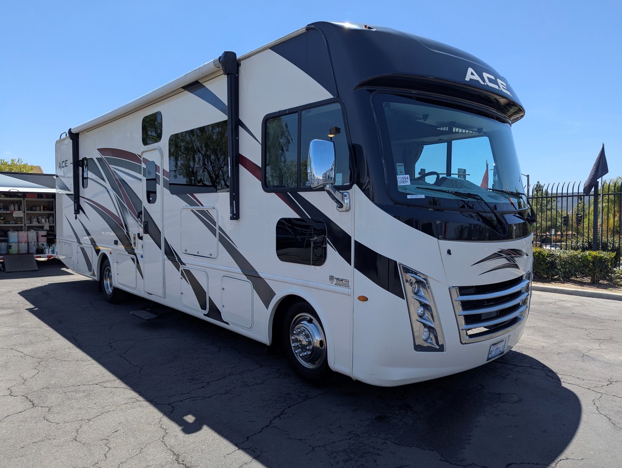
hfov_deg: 71.5
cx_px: 311
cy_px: 234
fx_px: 432
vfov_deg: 56.9
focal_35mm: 24
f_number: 1.85
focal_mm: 6.81
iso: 50
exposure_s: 1/1715
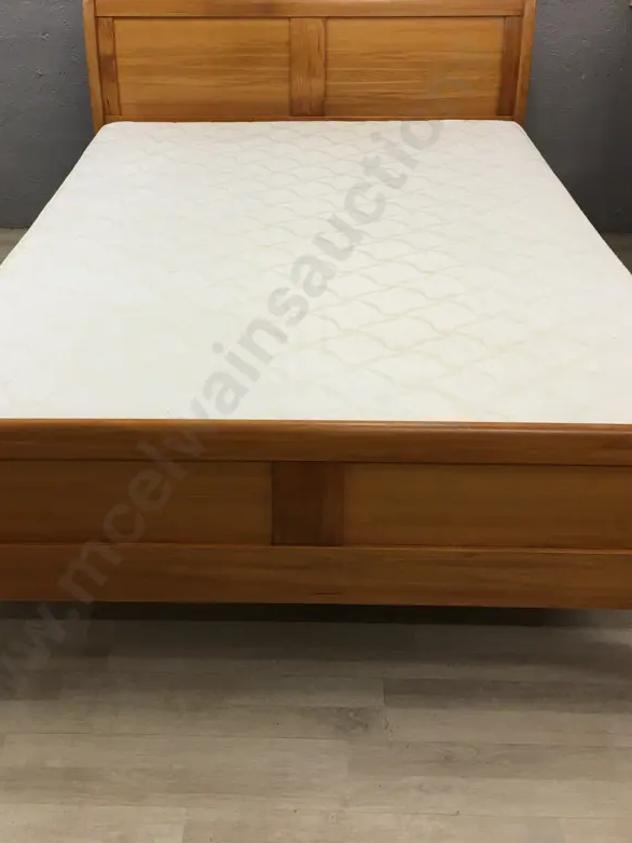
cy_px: 317
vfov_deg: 48.5
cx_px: 278
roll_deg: -0.6
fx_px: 925
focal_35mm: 38
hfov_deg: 37.7
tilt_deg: -24.8
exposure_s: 1/33
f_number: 2.2
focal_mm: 4.15
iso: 32
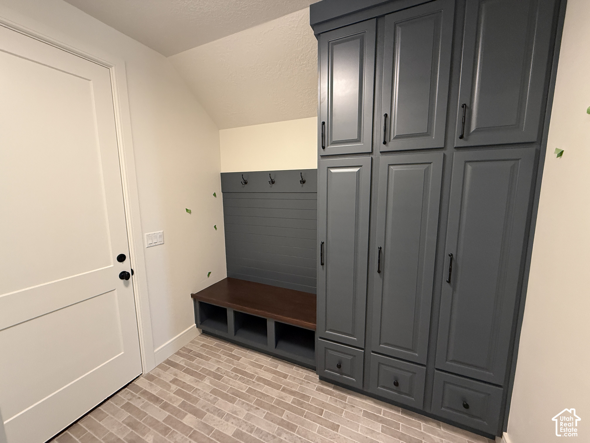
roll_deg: +1.5
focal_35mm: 14
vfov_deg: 85.7
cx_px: 295
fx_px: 239
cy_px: 222
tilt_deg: -8.5
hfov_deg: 102.1
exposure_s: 1/60
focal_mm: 2.22
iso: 400
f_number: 2.2
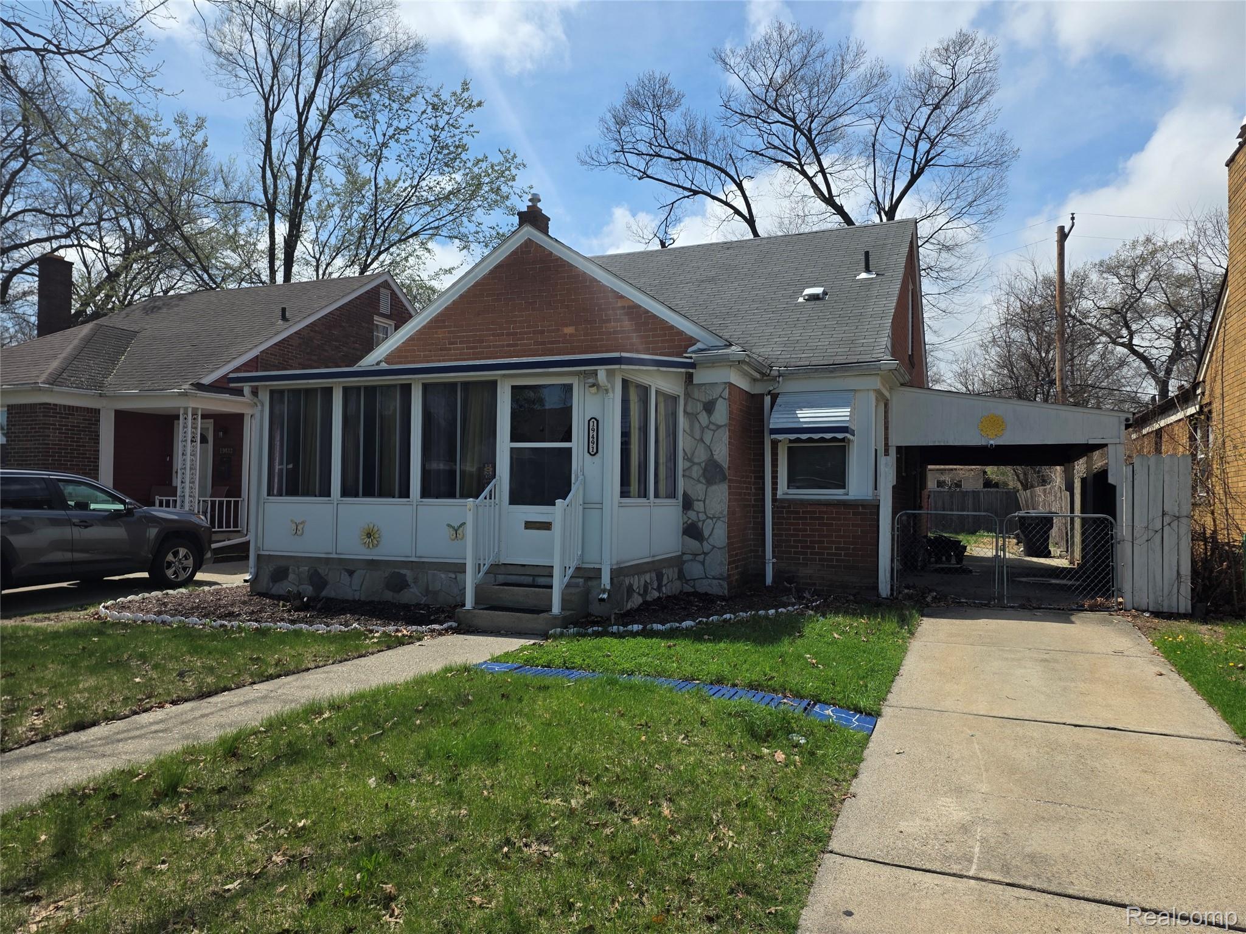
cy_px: 467
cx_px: 623
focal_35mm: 23
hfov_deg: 73.9
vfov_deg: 58.9
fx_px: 828
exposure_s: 1/7333
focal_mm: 6.25
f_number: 1.7
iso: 80
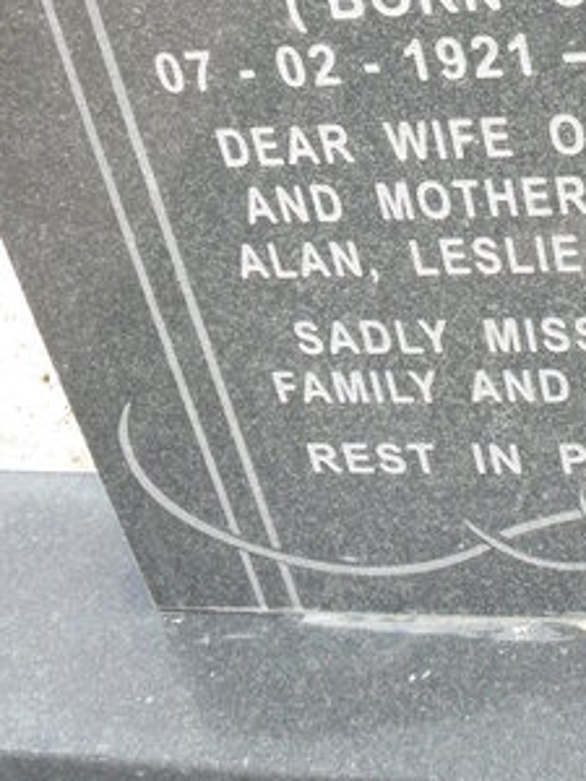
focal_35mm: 72
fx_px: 1625
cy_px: 73
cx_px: 550
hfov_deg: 20.0
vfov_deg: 26.1
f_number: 5.6
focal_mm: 4.83
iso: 200
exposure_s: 1/125
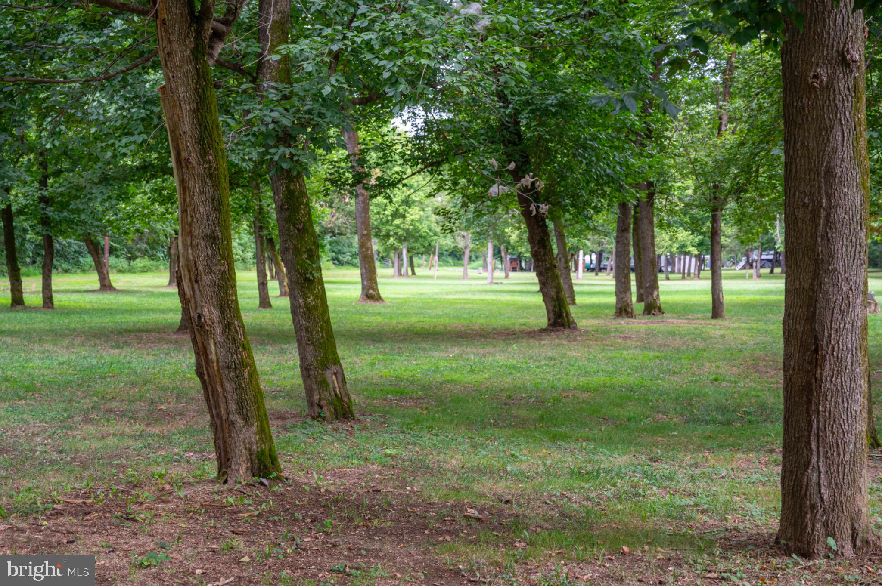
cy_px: 293
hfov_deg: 36.3
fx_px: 1346
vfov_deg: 24.6
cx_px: 441
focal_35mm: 55
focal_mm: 55
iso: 1000
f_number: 6.3
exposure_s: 1/160
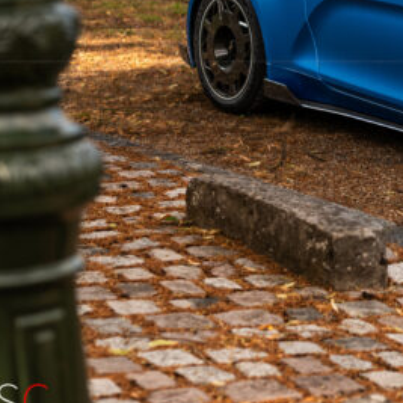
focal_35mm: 122
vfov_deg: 14.2
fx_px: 1607
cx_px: 540
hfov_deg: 13.7
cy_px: 50
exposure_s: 1/640
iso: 360
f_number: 2.8
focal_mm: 50
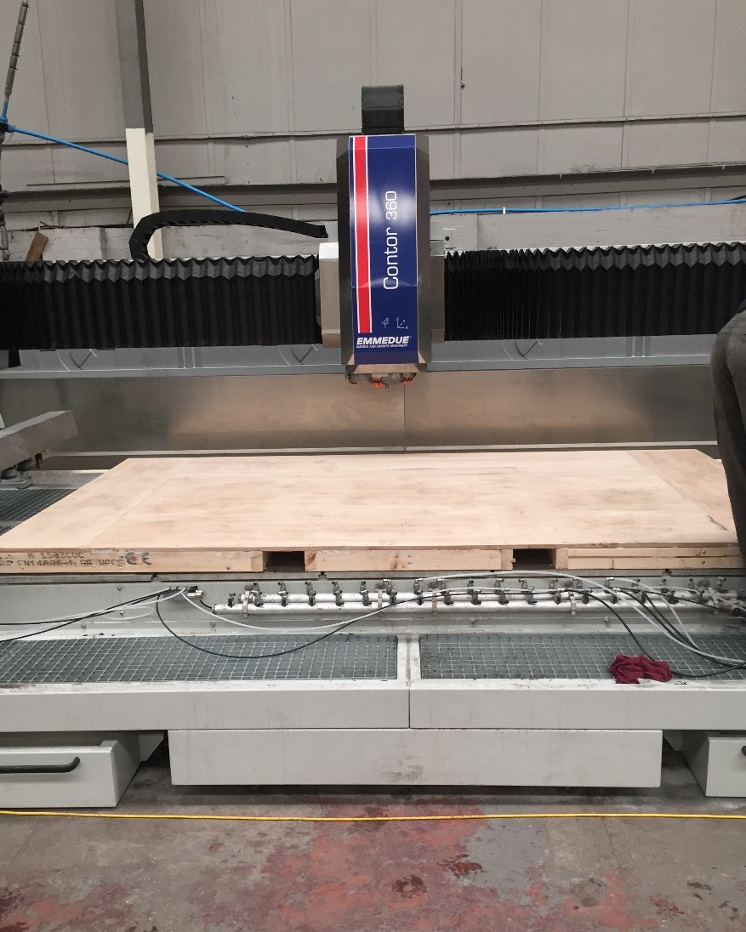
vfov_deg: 57.1
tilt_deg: -13.9
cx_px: 368
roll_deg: +1.2
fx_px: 855
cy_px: 493
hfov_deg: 47.1
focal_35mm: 31
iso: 50
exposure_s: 1/33
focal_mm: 4.15
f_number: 2.2
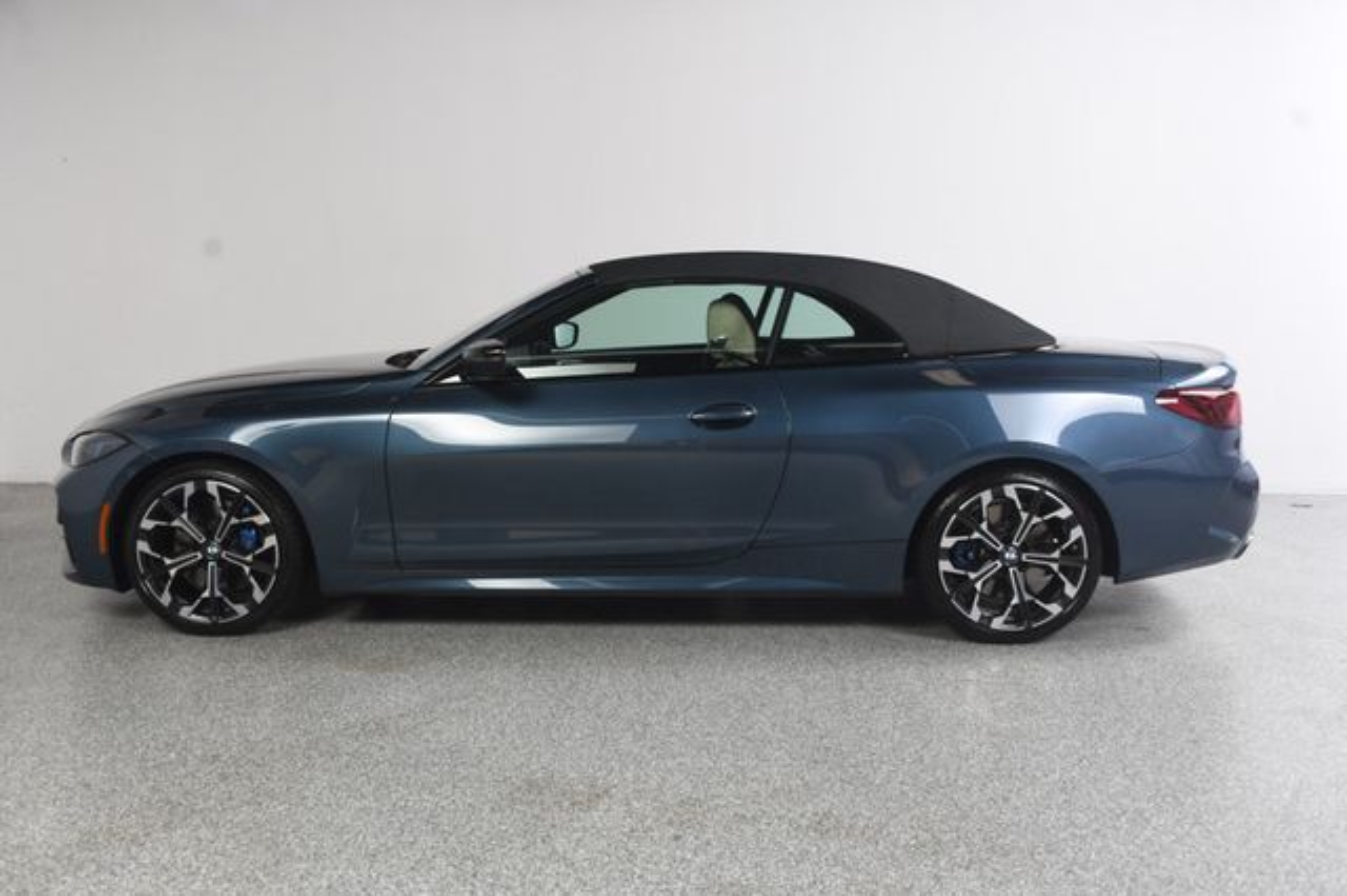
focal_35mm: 33
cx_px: 674
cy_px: 448
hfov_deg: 57.2
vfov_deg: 39.9
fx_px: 1234
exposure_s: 1/160
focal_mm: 22
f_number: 8
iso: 100
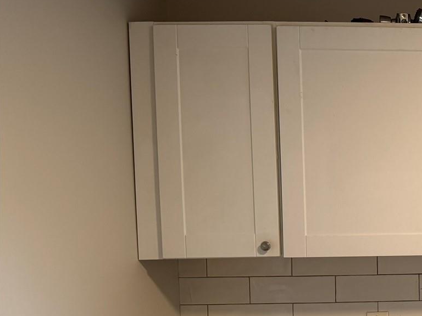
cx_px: 562
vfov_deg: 22.9
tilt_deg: -2.0
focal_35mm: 64
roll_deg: +0.0
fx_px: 780
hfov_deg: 25.6
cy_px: 195
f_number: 1.78
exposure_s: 1/60
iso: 160
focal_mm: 6.76
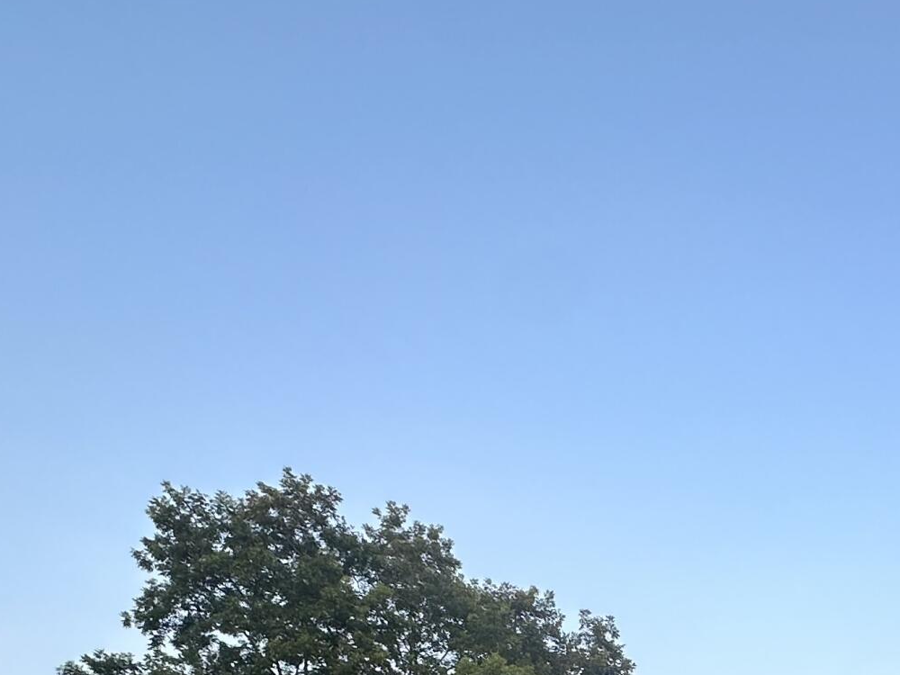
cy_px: 958
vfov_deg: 26.7
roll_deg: +0.3
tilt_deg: +1.0
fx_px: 1092
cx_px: 812
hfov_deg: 41.2
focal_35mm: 42
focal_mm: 2.22
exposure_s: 1/165
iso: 40
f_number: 2.2
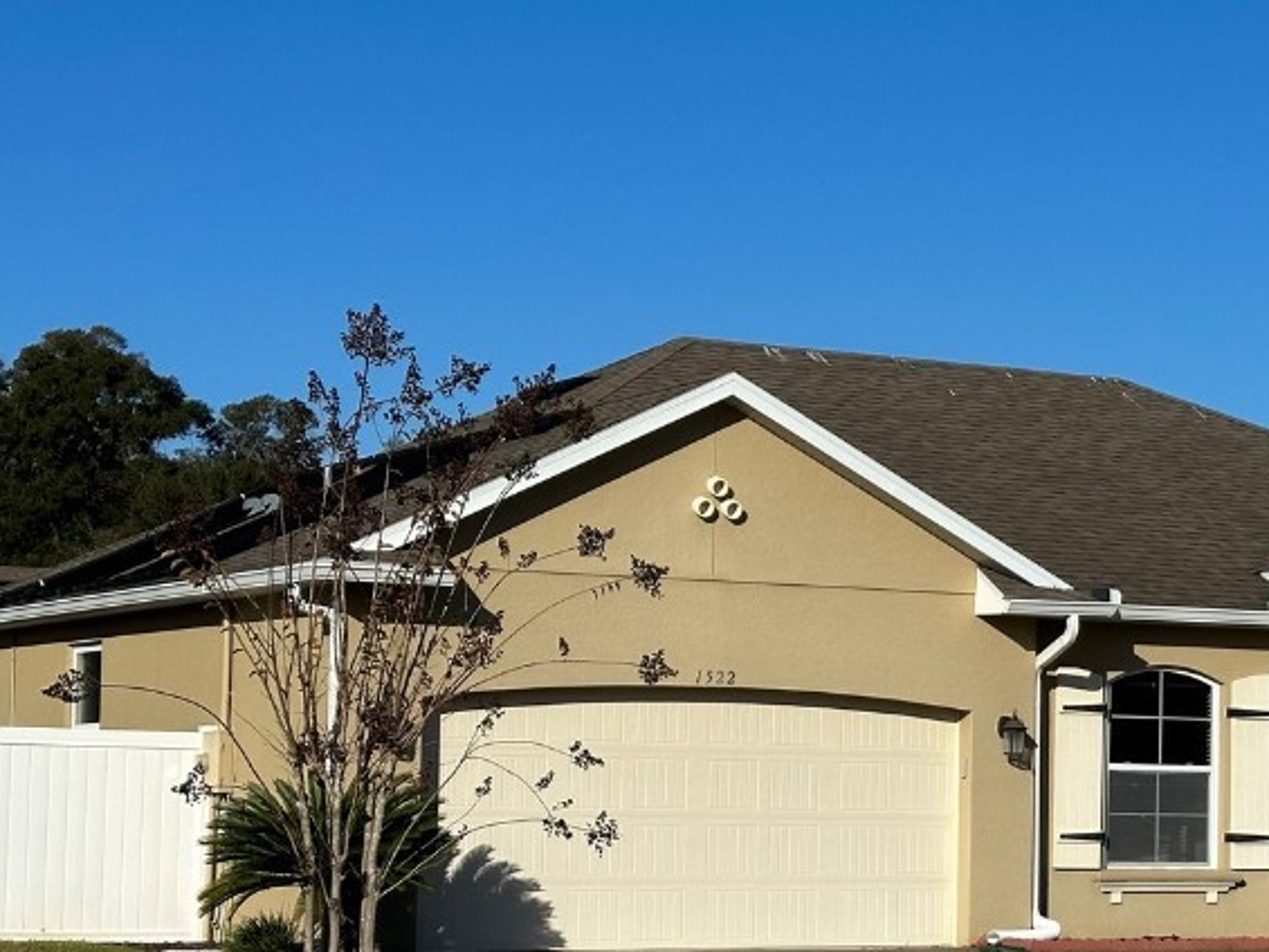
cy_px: 629
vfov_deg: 16.9
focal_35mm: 87
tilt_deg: +1.9
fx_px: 3190
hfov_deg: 22.2
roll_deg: -1.2
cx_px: 997
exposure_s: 1/8197
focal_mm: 6.86
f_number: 1.78
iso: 64
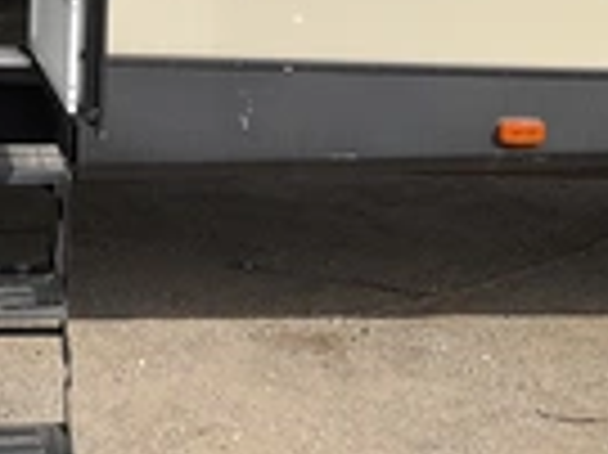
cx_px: -86
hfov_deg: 21.4
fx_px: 1509
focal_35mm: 86
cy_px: -184
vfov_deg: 16.0
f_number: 1.8
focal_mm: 3
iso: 25
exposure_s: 1/2227
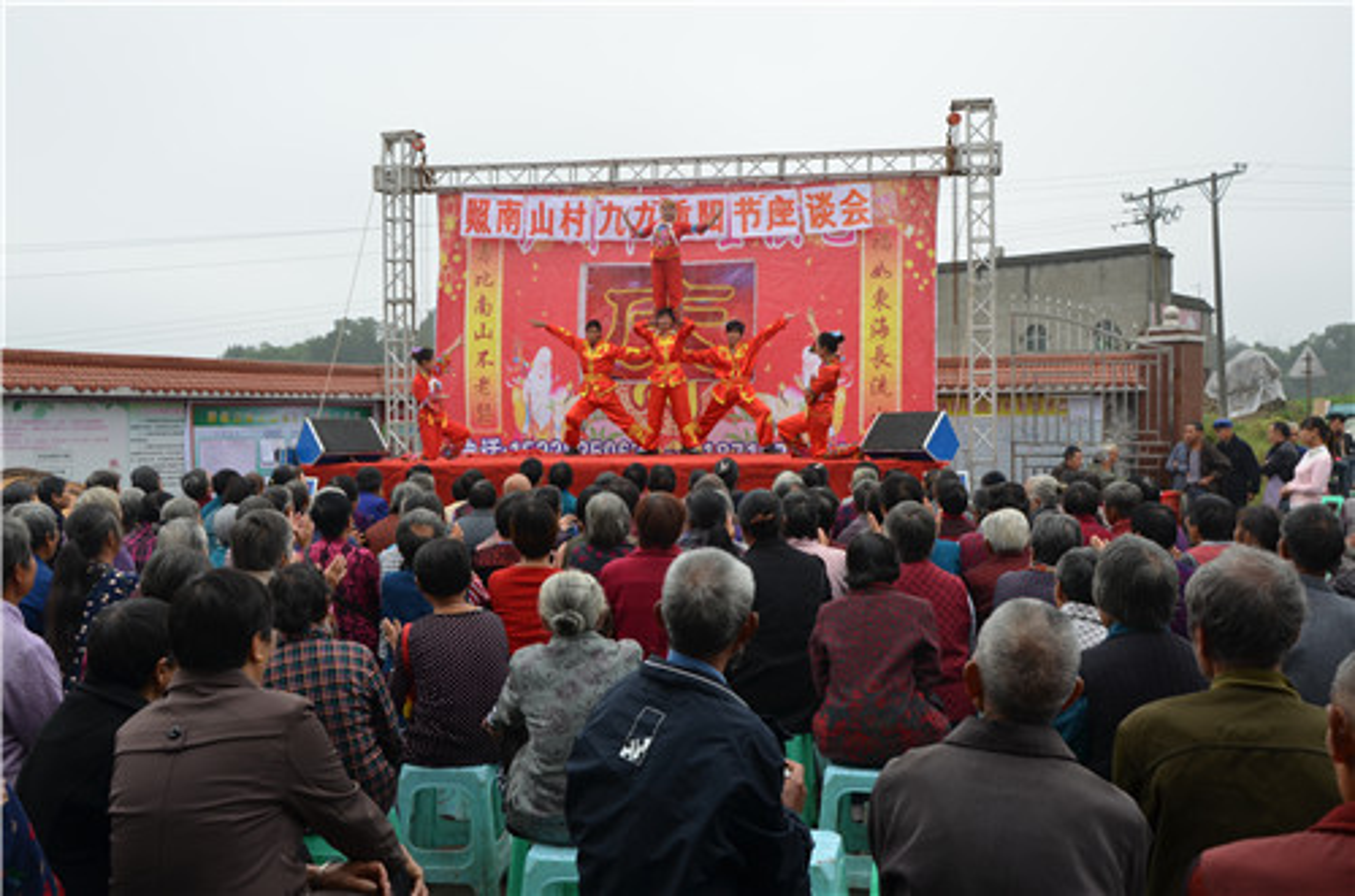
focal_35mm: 36
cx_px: 678
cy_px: 448
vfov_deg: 36.7
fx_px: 1352
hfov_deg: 53.2
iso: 200
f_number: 8
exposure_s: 1/250
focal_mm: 24
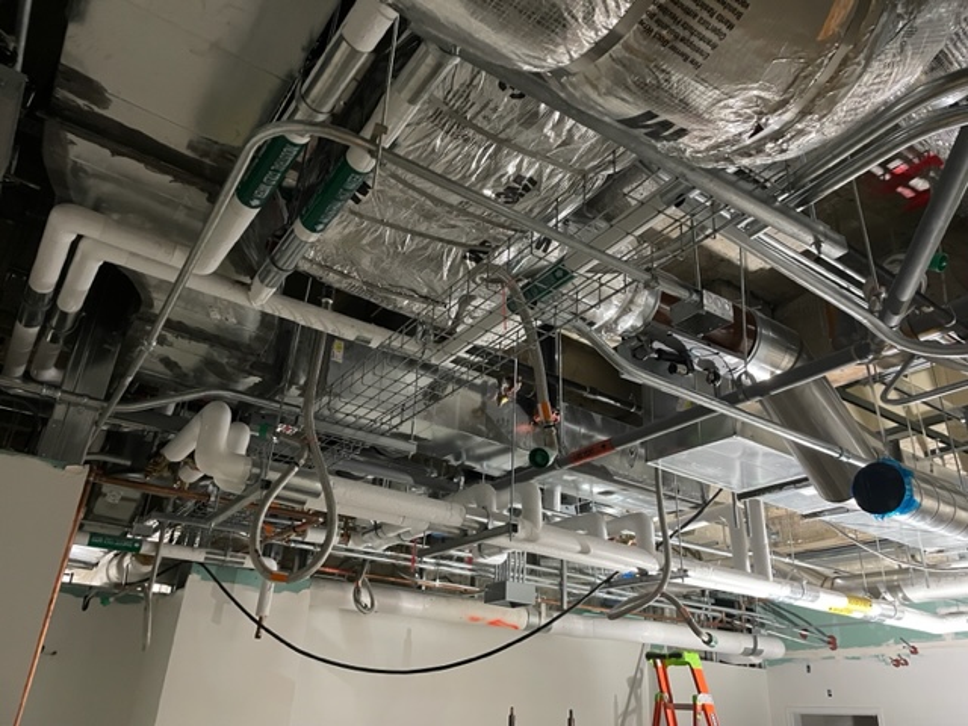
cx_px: 484
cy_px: 363
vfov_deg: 53.1
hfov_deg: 67.3
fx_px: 727
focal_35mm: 26
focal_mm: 4.2
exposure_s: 1/30
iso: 500
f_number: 1.6
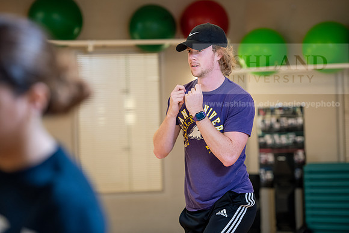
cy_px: 116
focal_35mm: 125
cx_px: 174
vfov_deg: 11.0
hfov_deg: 16.4
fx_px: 1212
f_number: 3.2
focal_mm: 125
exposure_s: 1/200
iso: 1000
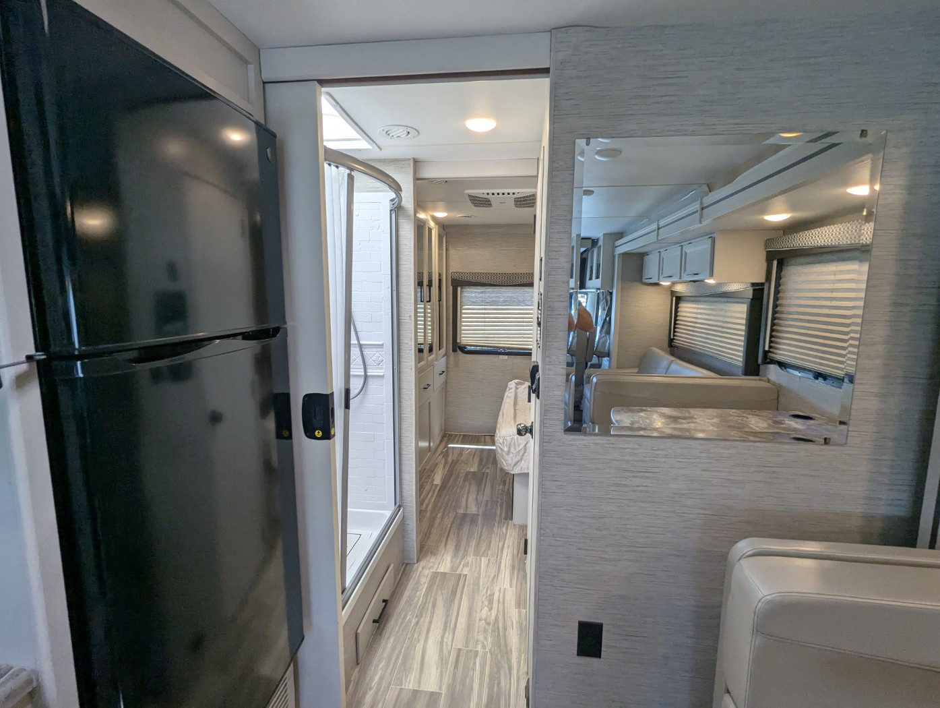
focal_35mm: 16
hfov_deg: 94.4
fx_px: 435
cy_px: 354
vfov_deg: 78.2
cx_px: 470
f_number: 2.2
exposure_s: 1/148
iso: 85
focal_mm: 2.35
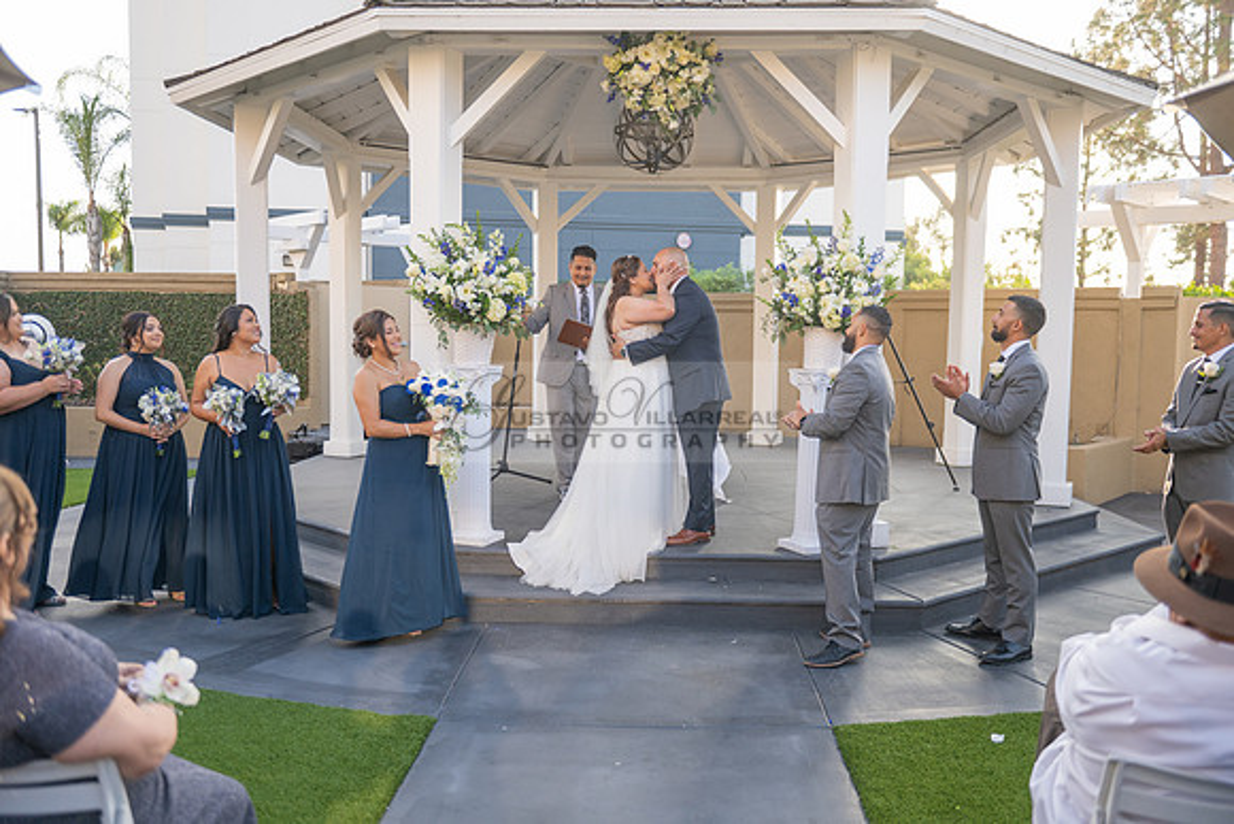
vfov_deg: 41.1
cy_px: 412
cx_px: 617
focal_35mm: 32
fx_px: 1097
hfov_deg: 58.7
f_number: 2.8
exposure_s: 1/800
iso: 400
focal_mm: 32
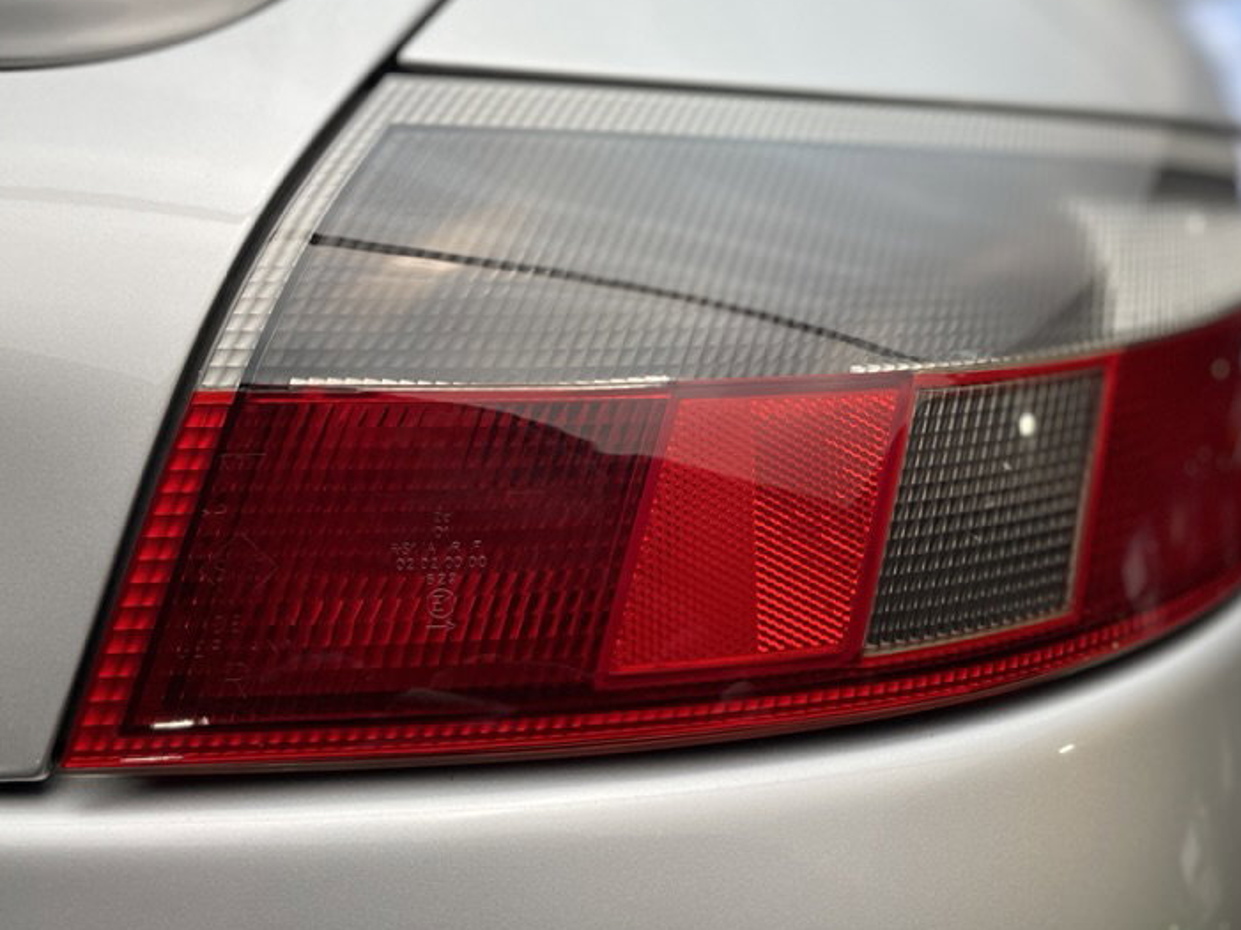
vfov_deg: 37.7
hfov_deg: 48.3
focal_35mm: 38
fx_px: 1362
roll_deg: -1.4
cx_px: 807
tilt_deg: -19.1
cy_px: 427
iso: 64
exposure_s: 1/100
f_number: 1.6
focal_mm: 4.2
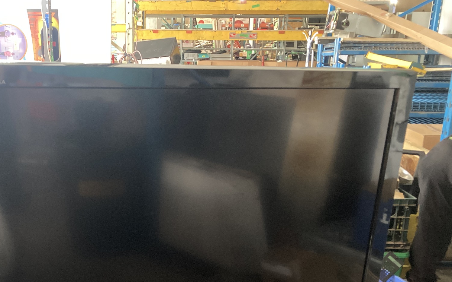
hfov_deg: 48.5
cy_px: 212
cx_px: 154
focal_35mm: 40
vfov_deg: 31.4
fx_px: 493
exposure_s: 1/24
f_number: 1.8
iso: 500
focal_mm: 3.99
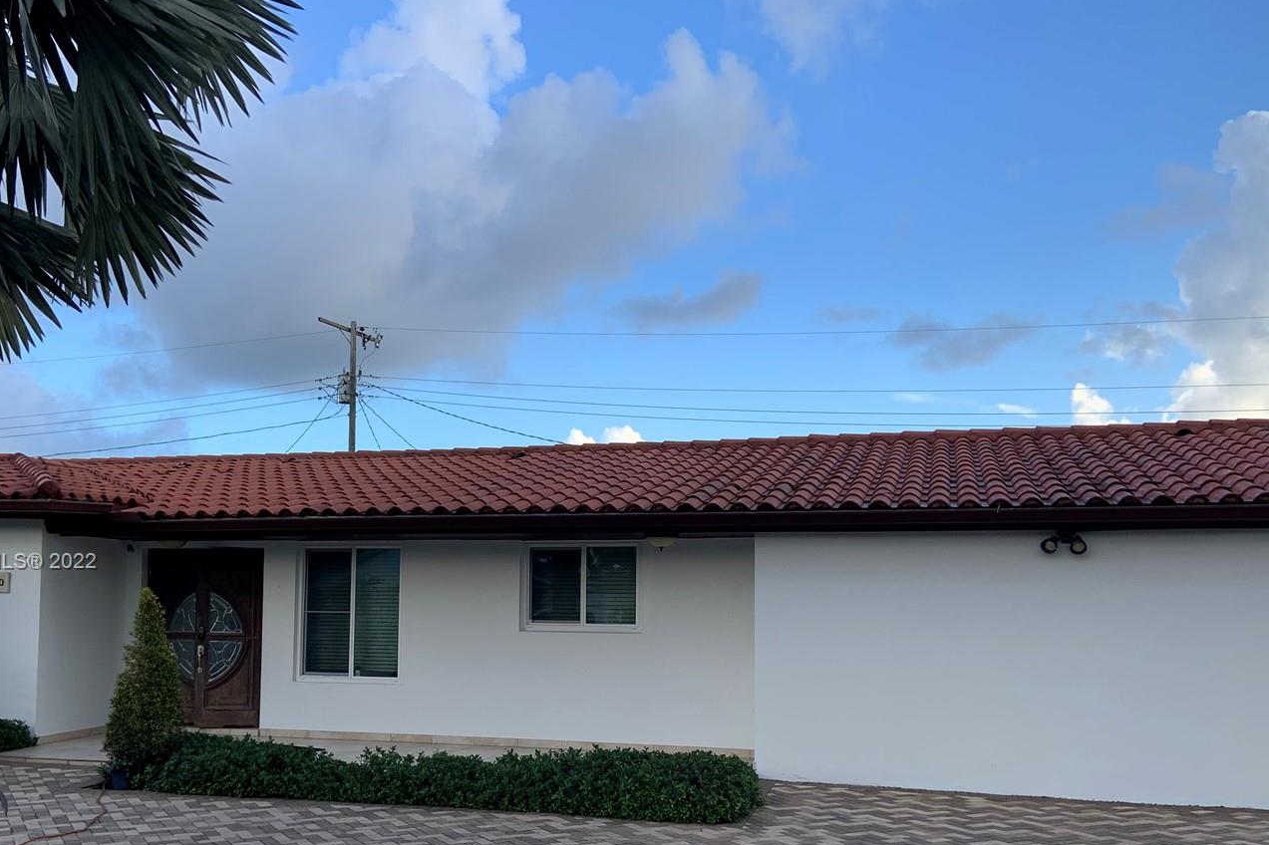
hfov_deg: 55.7
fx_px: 1198
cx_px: 575
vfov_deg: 38.4
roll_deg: -0.8
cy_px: 563
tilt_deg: +0.0
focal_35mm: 34
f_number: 1.8
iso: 25
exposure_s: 1/678
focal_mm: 4.25
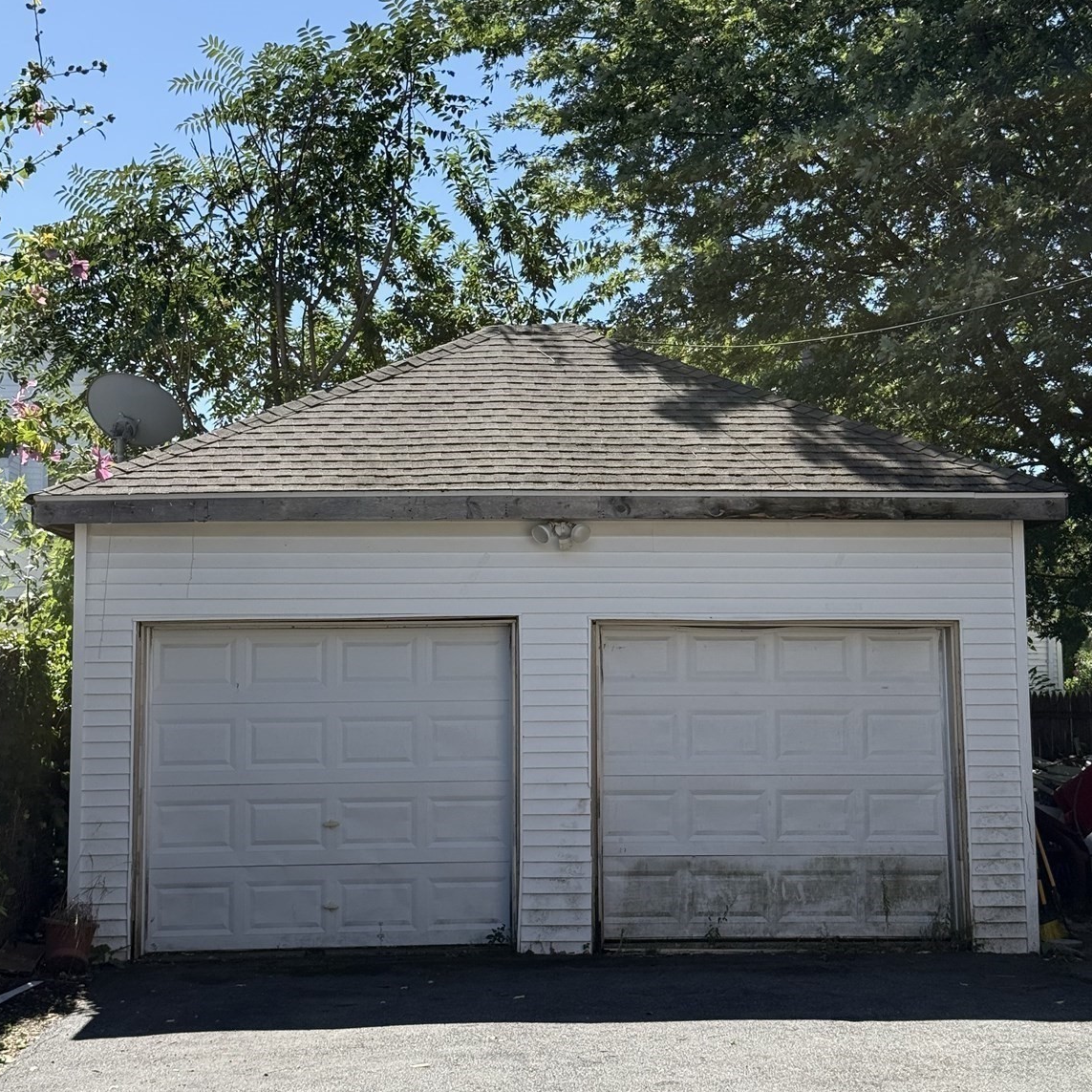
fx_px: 2034
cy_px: 545
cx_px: 544
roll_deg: +0.4
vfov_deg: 30.0
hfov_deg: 30.0
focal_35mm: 57
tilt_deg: +5.0
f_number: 1.78
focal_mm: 6.76
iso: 64
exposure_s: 1/2865
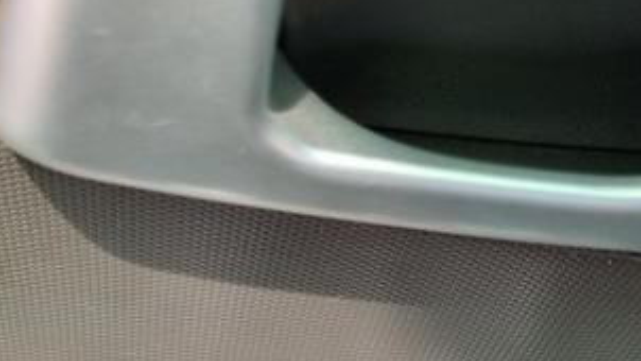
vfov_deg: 18.7
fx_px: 1020
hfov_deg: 34.9
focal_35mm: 60
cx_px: 323
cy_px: 463
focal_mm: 5.4
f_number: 1.8
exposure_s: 1/100
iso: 50
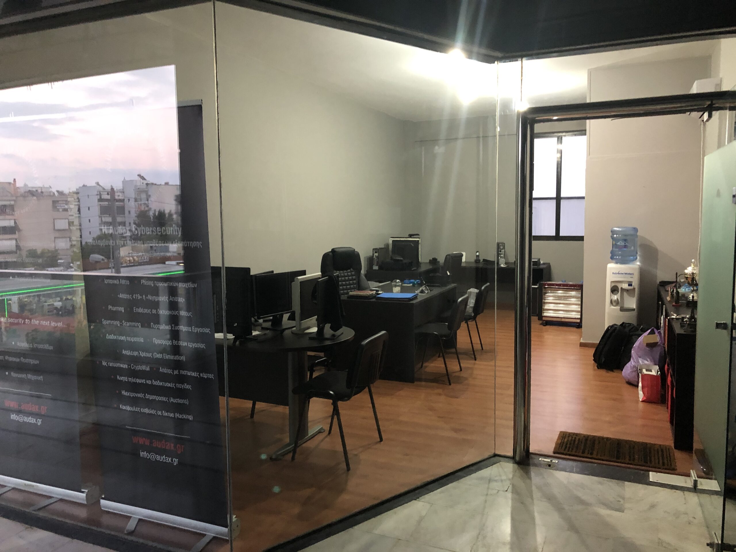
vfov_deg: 49.7
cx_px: 368
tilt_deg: -7.1
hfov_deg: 63.4
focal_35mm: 28
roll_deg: -0.8
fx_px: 595
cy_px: 276
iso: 100
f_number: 1.8
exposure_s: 1/7
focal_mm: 3.99
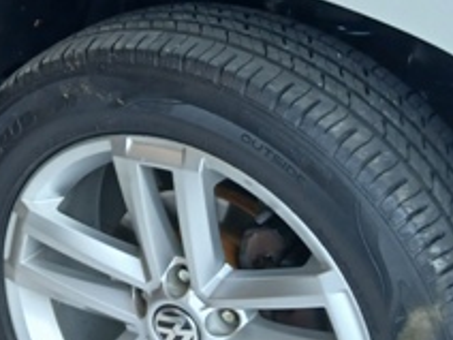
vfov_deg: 14.1
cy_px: -167
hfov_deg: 18.4
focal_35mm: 98
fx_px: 1282
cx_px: -160
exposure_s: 1/60
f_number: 1.8
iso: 50
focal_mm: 3.98
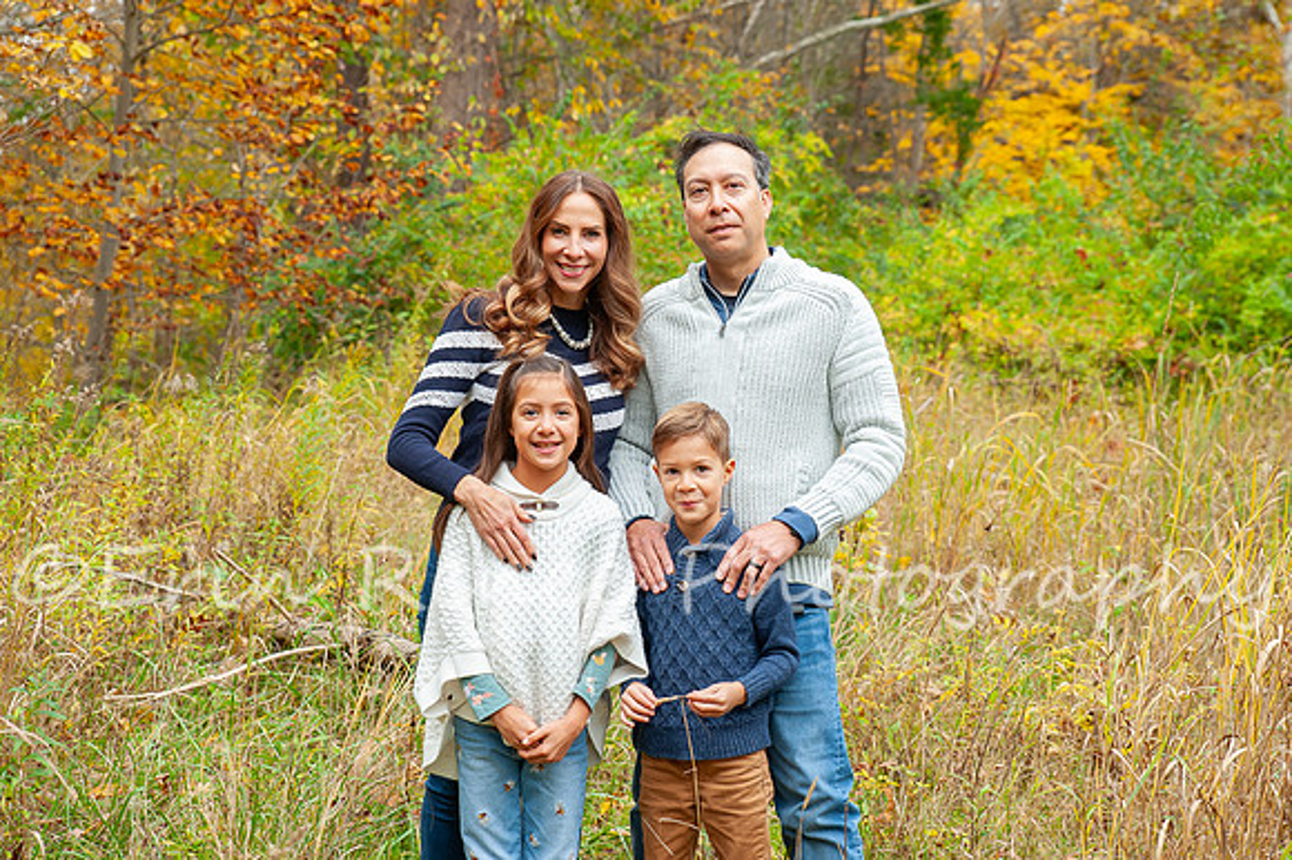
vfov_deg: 20.9
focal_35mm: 65
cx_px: 704
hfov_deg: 30.9
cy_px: 380
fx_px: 2334
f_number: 4.5
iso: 400
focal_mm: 55
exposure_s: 1/160
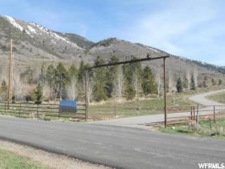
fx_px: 247
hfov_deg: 49.0
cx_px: 112
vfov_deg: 37.7
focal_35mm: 38
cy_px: 84
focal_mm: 6.9
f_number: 3.9
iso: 80
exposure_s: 1/500
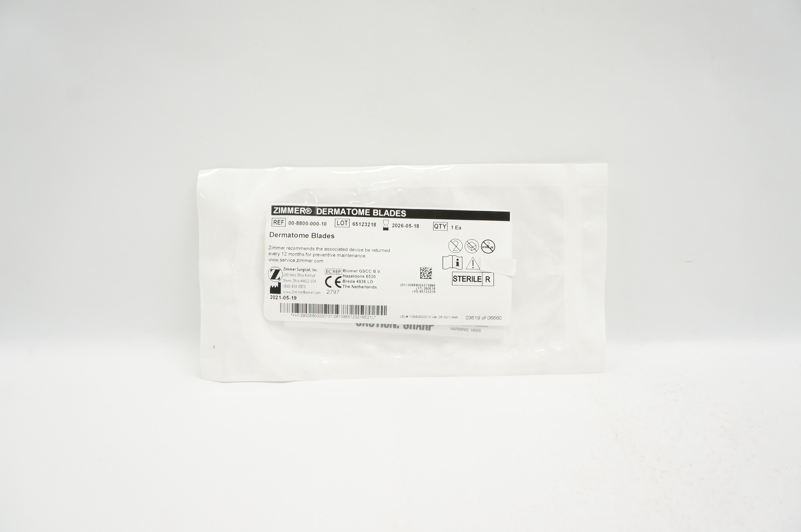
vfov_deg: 47.8
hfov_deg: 67.4
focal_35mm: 27
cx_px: 400
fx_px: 600
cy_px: 266
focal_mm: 18
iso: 200
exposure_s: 1/25
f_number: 7.1
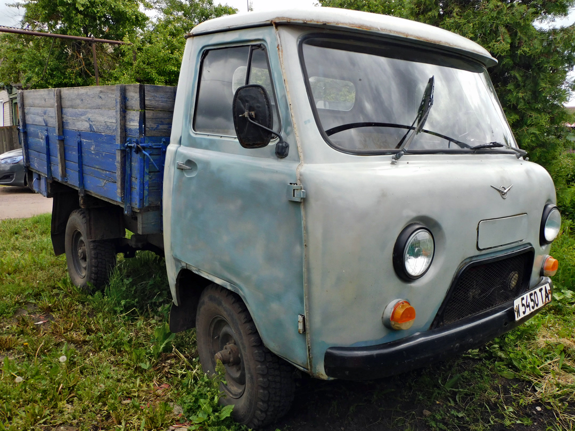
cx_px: 288
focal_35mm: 30
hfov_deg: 60.0
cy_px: 216
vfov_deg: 46.8
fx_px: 498
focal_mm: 5.4
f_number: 3.5
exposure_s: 1/500
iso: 125
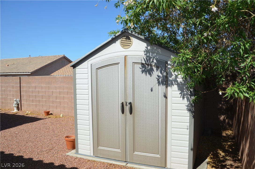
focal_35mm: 30
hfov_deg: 62.0
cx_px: 128
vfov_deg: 43.4
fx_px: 212
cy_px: 84
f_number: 9
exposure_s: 1/320
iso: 100
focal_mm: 20
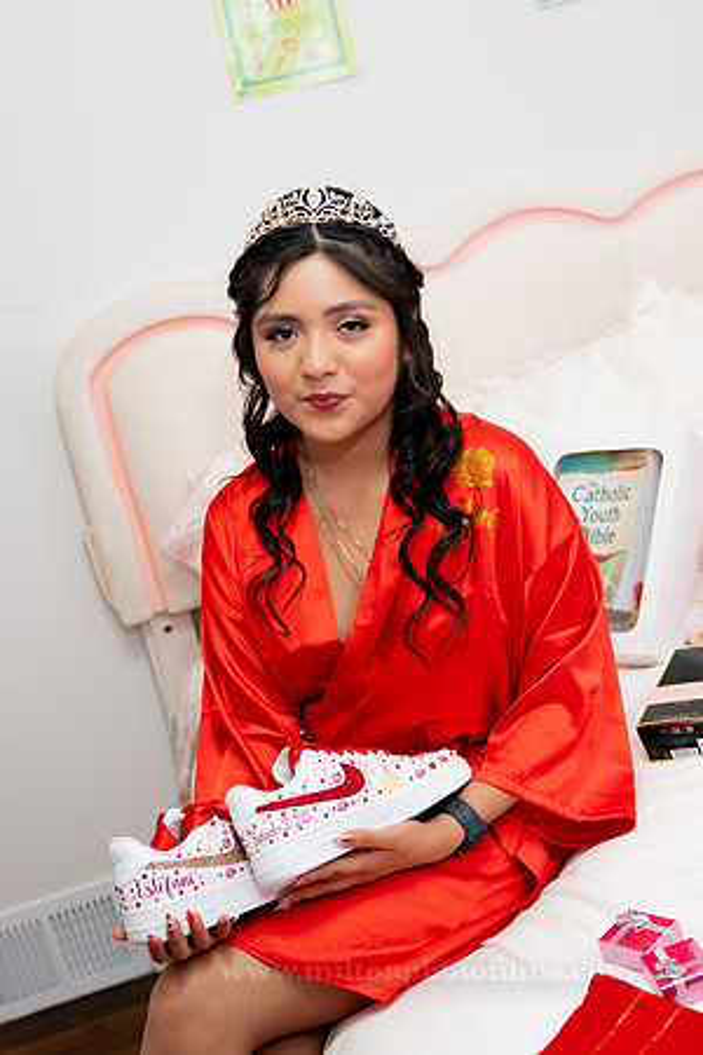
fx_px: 1494
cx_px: 352
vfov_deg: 38.9
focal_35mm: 51
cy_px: 528
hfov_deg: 26.5
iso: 500
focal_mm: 34
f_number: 3.2
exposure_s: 1/80
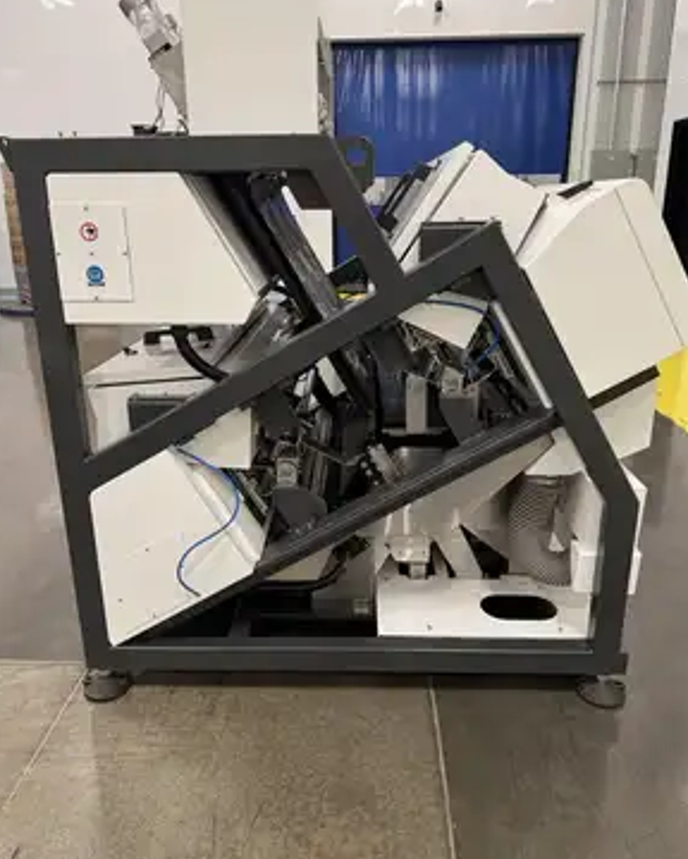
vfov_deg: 66.0
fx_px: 662
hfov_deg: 54.9
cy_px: 418
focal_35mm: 26
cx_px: 342
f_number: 1.8
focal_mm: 6.8
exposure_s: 1/60
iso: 160
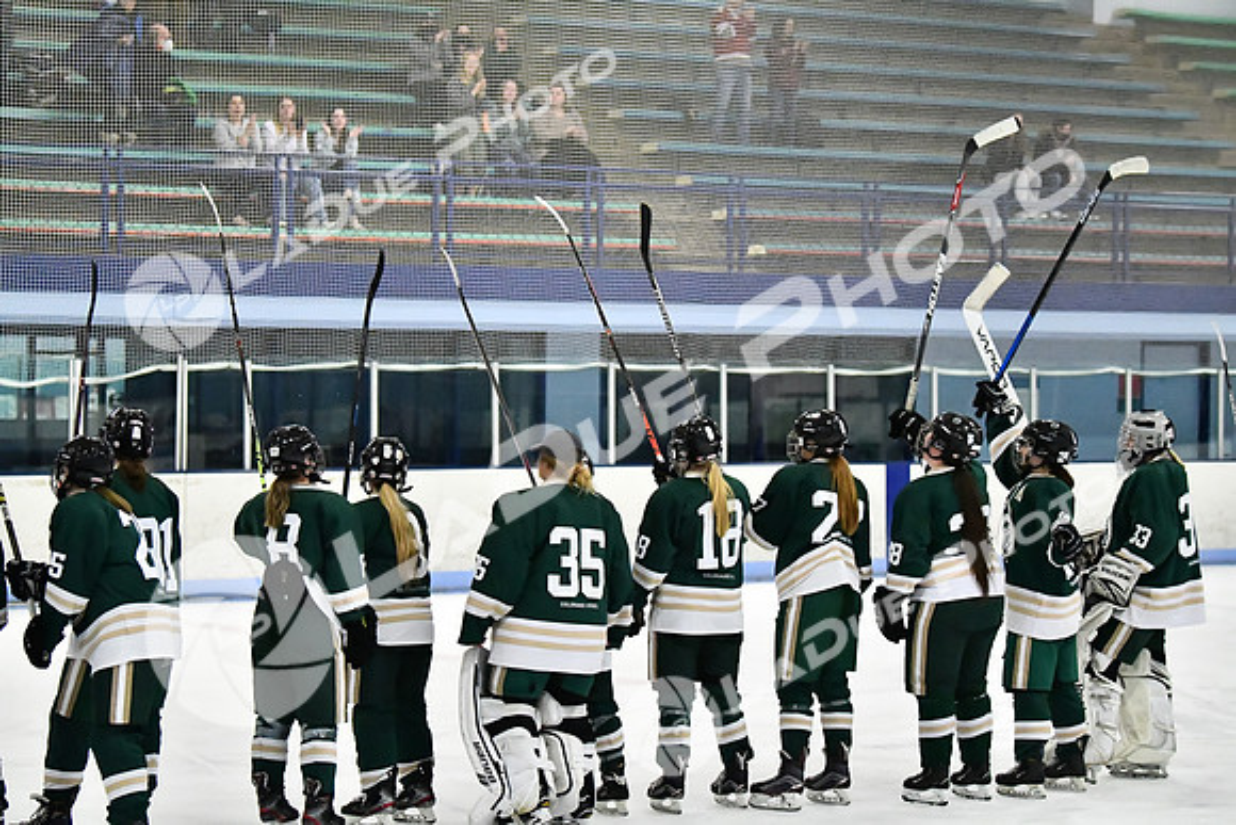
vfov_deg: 12.7
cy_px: 412
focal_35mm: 108
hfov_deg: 18.9
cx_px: 618
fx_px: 3709
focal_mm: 72
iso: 8000
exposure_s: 1/1250
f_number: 2.8
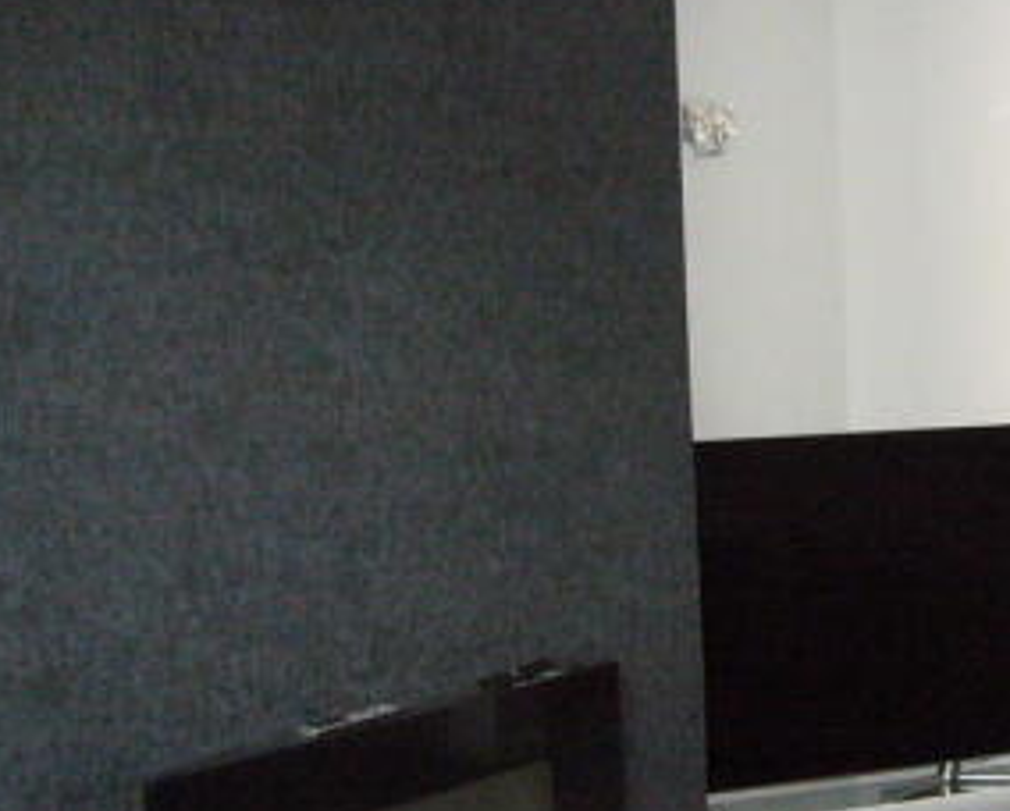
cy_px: 557
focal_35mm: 56
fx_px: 1676
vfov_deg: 27.0
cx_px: 830
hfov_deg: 32.5
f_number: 2.8
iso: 400
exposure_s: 1/30
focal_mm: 4.6
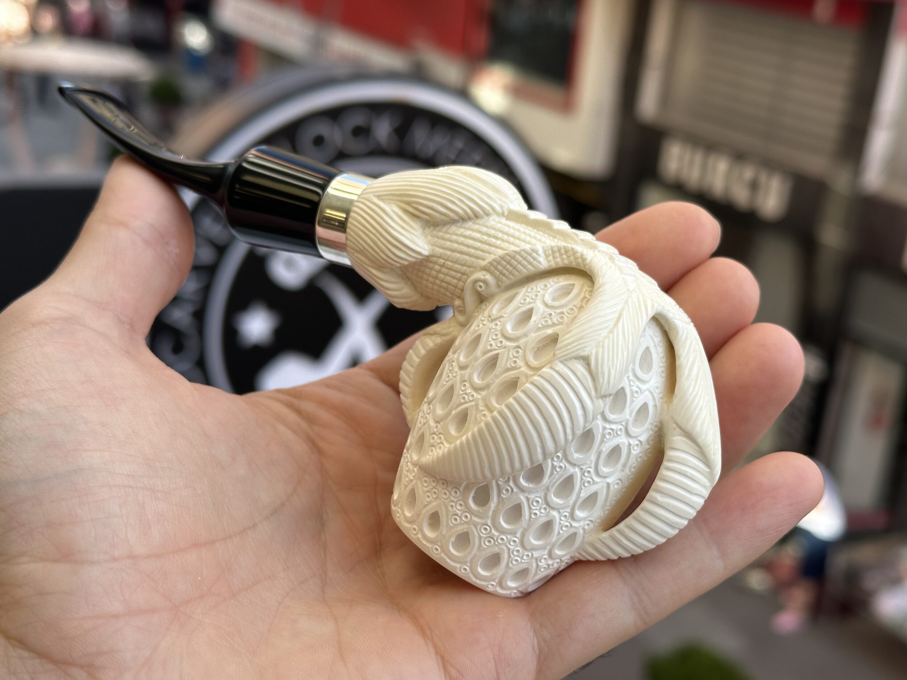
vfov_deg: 29.7
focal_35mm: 49
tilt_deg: -18.4
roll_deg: -6.5
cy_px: 338
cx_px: 452
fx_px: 1284
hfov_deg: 38.9
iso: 64
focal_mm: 6.86
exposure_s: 1/646
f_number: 1.78
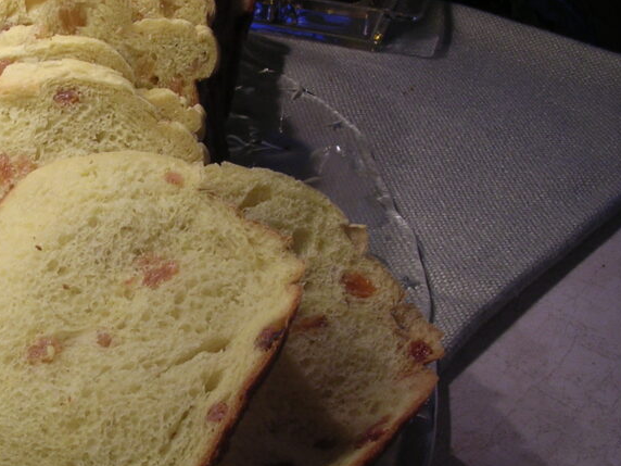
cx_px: 79
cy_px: 225
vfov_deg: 21.6
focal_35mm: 68
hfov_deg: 27.7
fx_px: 1220
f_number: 2.8
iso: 100
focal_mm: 5.8
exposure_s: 1/32.5
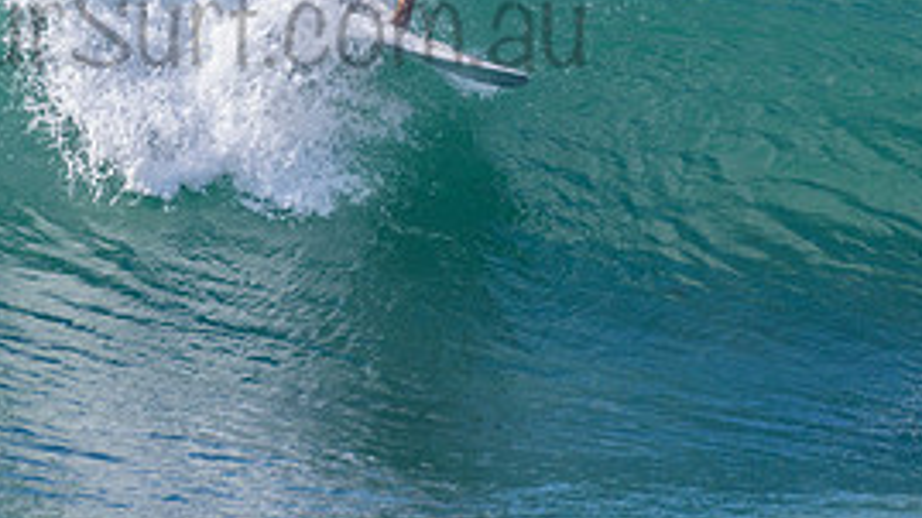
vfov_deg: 0.9
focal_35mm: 1383
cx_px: 377
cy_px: 4
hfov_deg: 1.6
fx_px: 33794
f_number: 5.6
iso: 200
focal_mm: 500
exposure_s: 1/2000
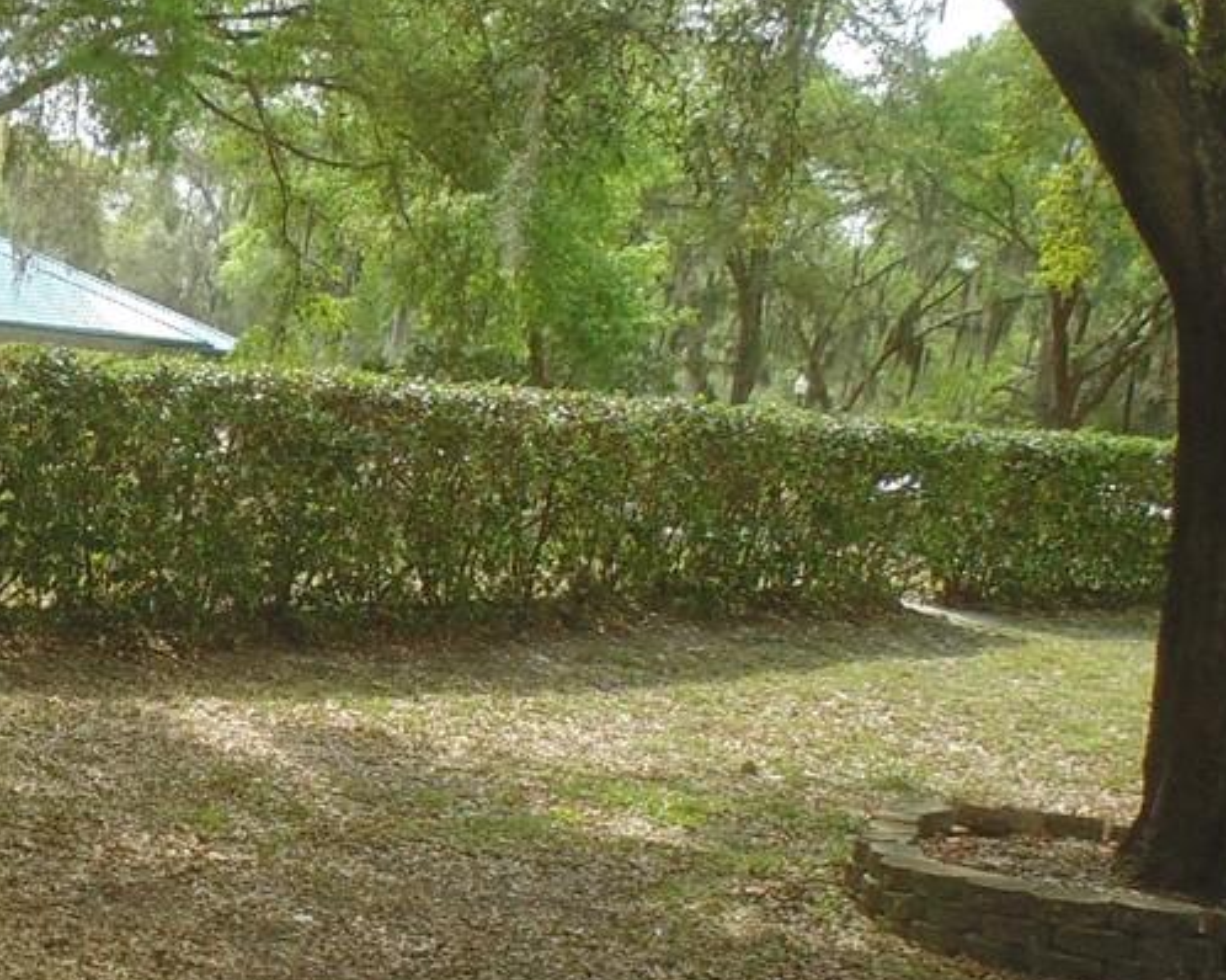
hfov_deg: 24.9
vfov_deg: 21.9
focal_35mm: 69
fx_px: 2503
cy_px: 758
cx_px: -239
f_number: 3.1
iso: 80
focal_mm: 4
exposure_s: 1/200
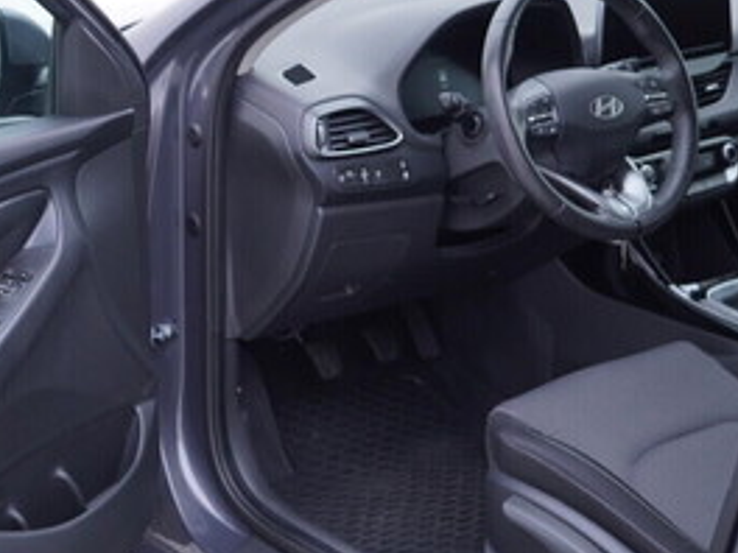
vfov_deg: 20.4
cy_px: 270
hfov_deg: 26.6
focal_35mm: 72
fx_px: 1535
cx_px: 173
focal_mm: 24
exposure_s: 1/40
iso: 125
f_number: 2.8
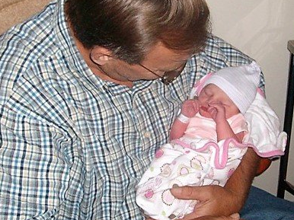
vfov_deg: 30.1
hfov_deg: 39.6
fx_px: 407
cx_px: 163
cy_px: 87
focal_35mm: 48
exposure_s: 1/40
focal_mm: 5.8
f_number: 2.8
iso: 200
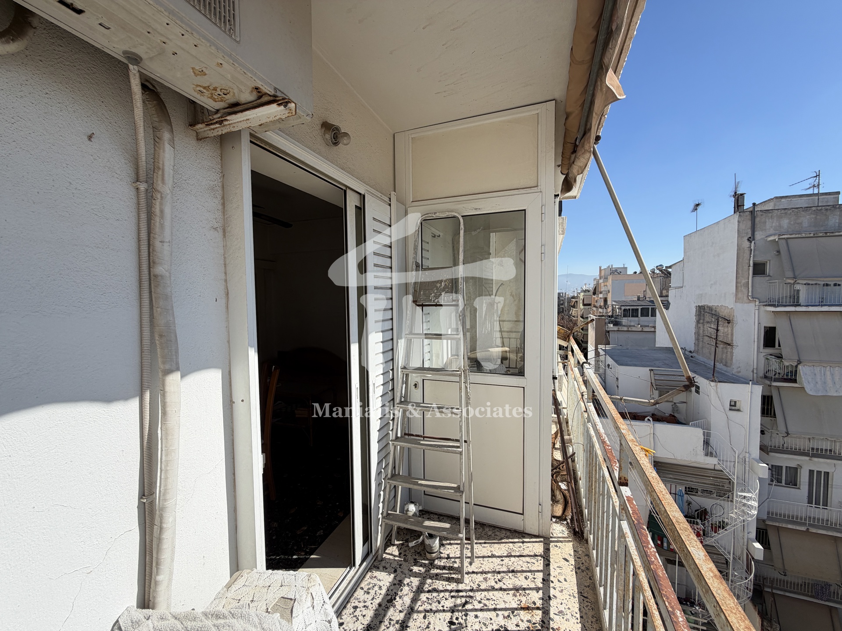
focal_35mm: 14
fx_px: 341
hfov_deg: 102.1
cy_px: 316
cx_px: 421
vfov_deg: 85.7
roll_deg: +0.6
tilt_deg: -1.5
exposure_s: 1/942
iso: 20
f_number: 2.2
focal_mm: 2.22
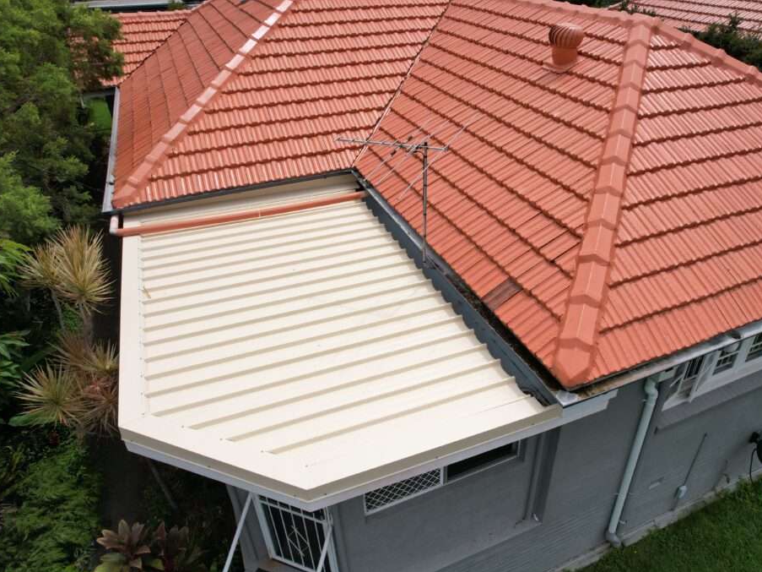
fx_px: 528
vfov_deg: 56.8
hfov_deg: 71.4
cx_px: 421
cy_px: 288
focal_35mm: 24
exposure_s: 1/3200
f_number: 2.8
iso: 100
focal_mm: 8.38
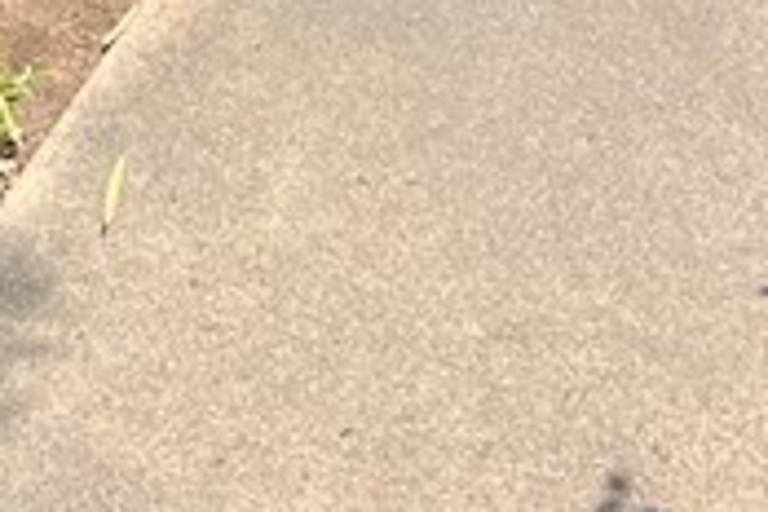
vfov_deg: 7.1
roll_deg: +1.1
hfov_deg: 12.8
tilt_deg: -8.2
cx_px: 128
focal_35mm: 159
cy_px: -1355
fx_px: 3392
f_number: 1.5
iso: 50
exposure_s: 1/2165
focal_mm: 5.7
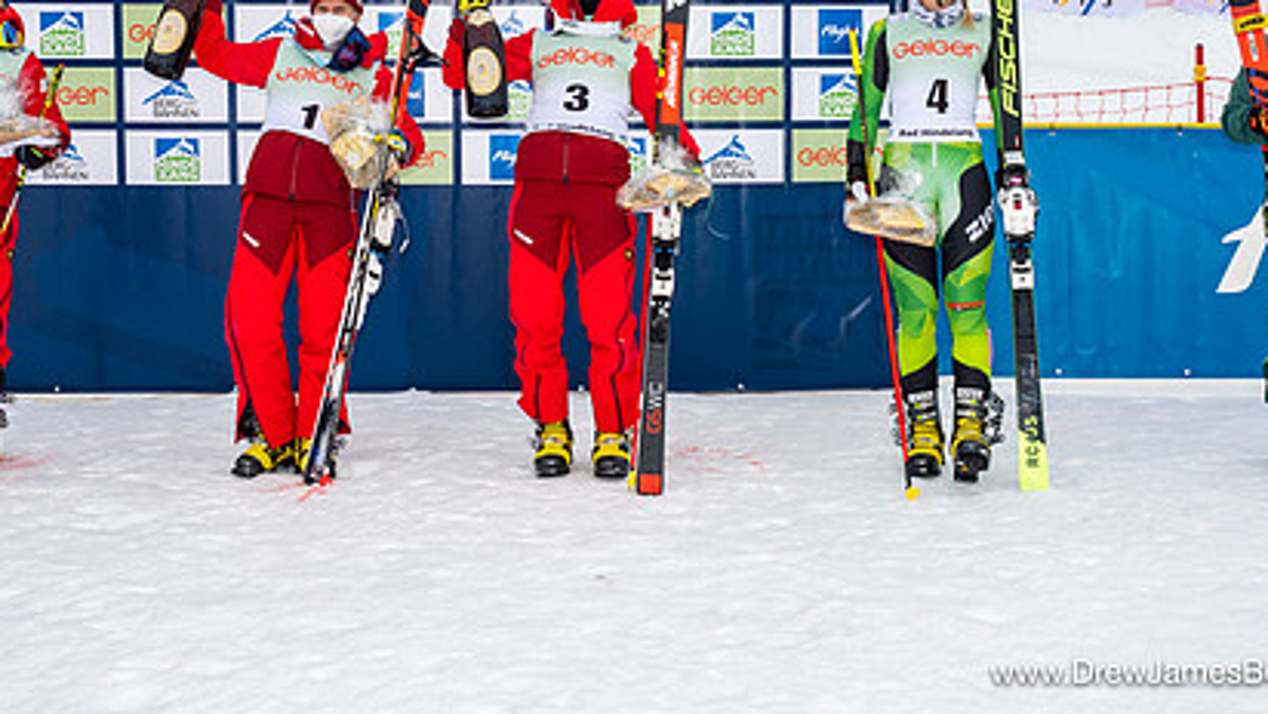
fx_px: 1782
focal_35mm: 53
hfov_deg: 39.2
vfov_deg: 22.4
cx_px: 606
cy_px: 148
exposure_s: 1/200
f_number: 14
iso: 320
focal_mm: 36
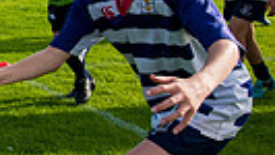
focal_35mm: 96
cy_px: -8
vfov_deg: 12.5
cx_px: -226
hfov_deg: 17.7
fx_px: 700
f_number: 4.5
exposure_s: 1/2000
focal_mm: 20
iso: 800
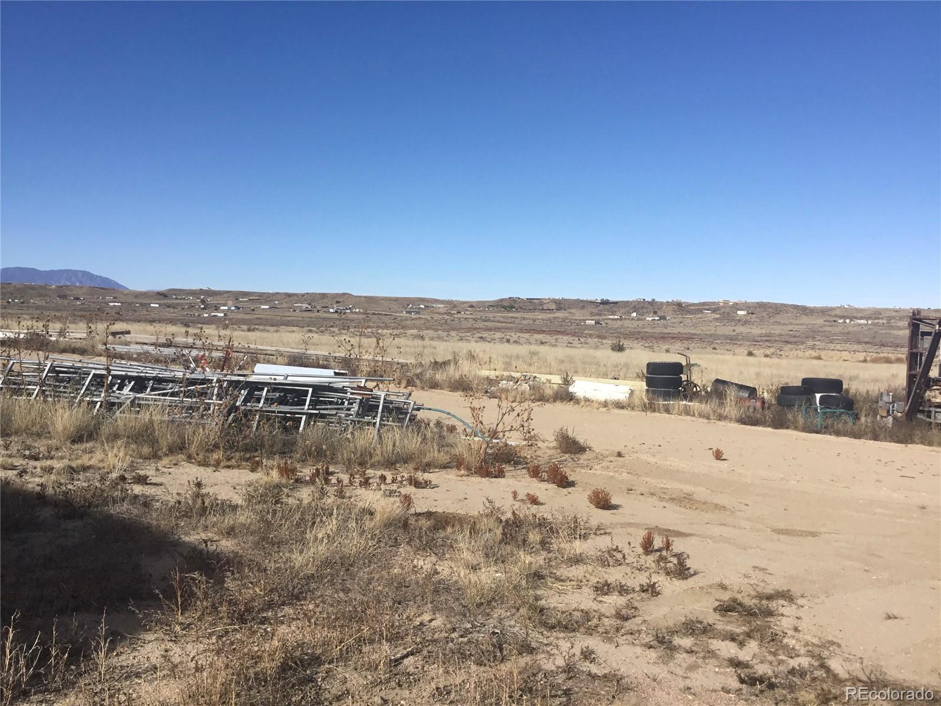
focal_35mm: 31
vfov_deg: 45.4
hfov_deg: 58.4
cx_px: 470
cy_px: 353
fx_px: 843
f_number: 2.4
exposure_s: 1/1698
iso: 25
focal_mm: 3.3
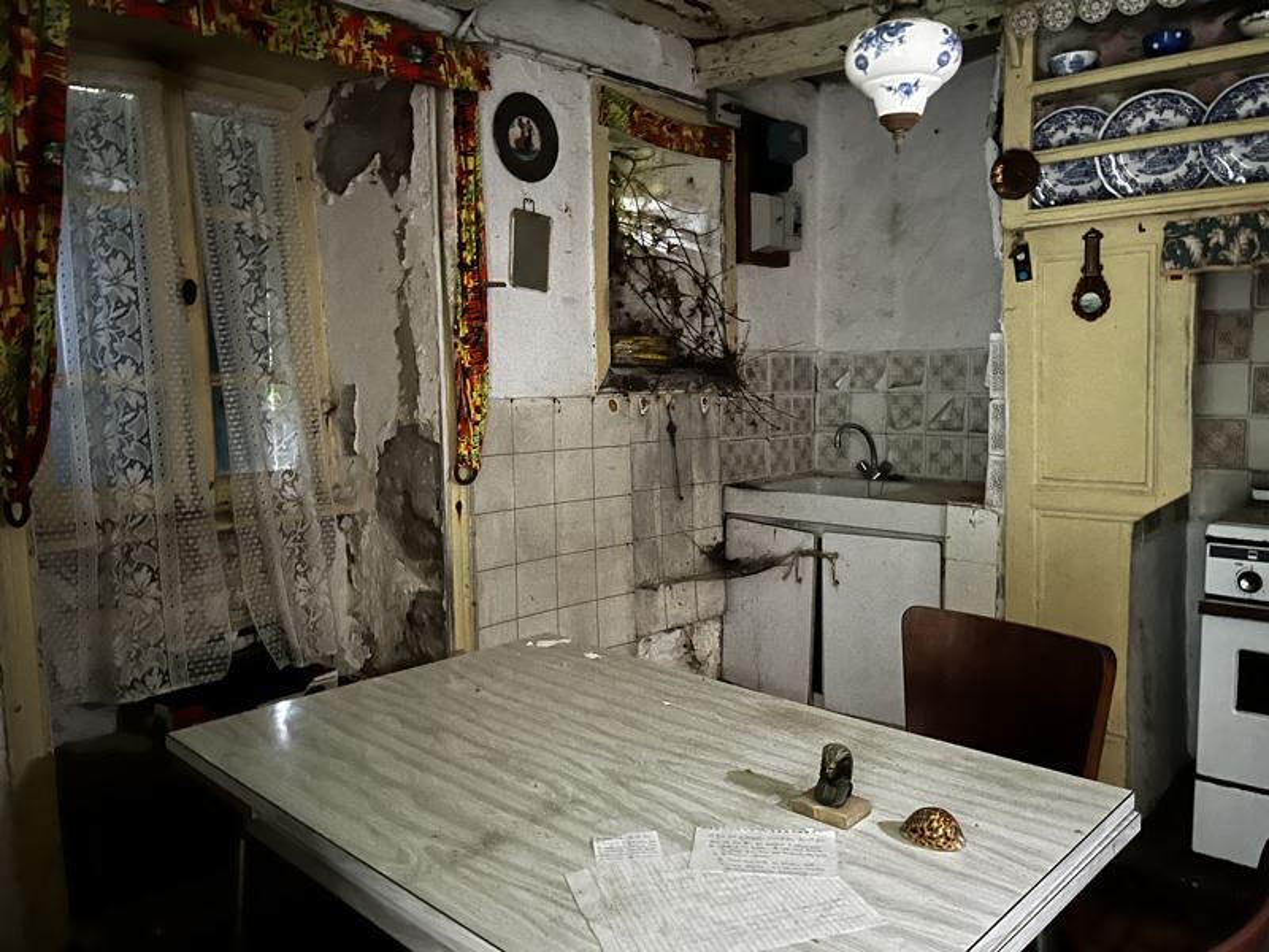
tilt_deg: -5.9
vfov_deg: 53.1
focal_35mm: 26
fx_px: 953
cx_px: 634
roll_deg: +0.1
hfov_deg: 67.3
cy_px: 476
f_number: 1.6
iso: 800
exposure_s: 1/9
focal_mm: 5.1
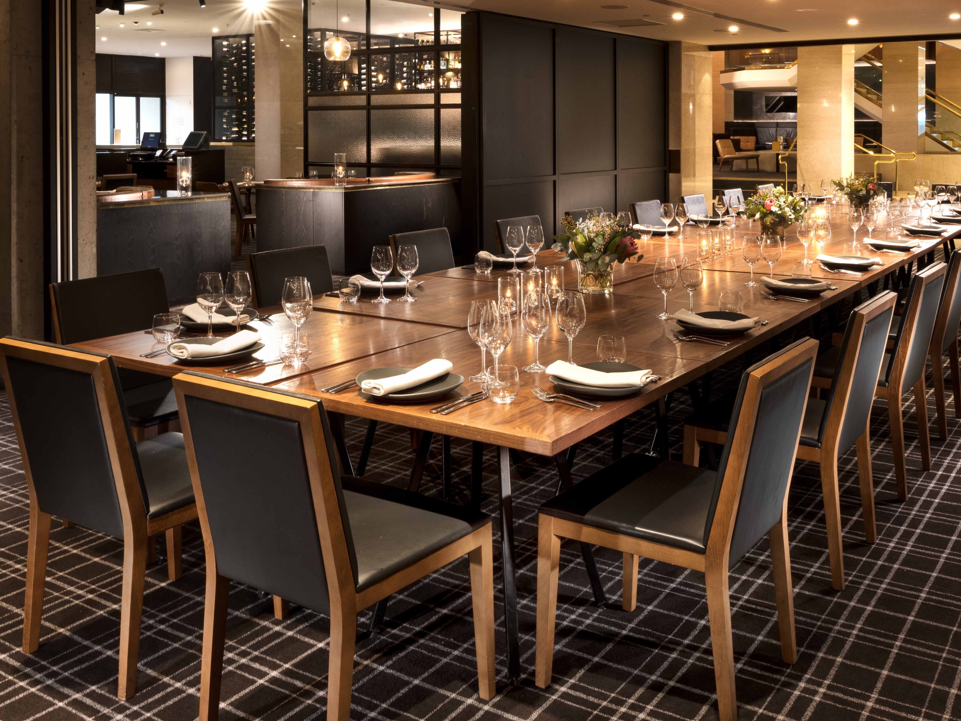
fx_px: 972
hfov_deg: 52.5
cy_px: 201
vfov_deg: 39.8
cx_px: 539
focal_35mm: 35
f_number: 13
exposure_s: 2.5
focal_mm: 19
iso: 125
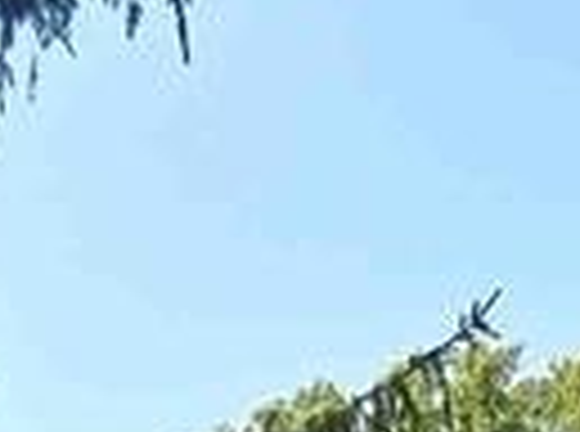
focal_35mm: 207
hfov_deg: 9.4
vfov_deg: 6.1
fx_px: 3459
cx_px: 728
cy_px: 1678
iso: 25
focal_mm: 3.98
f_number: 1.8
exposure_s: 1/303
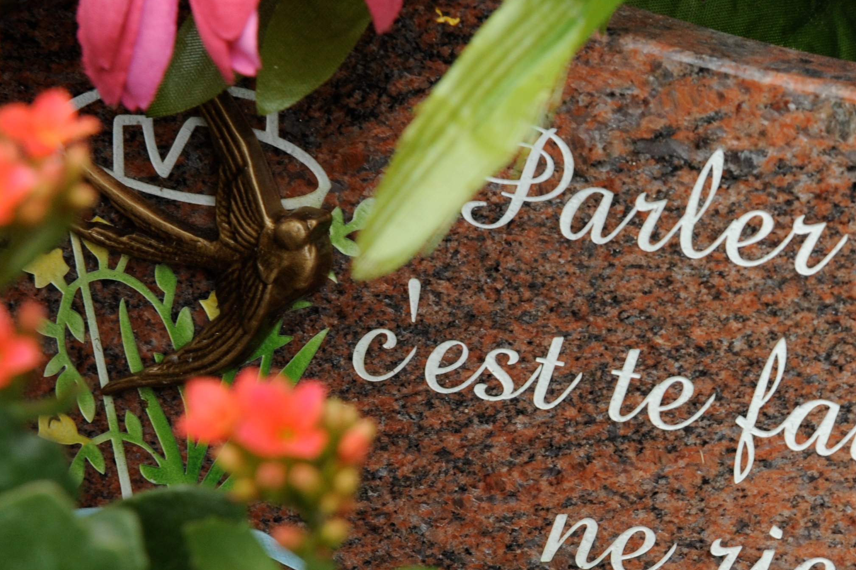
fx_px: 3113
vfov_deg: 10.4
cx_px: 850
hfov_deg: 15.4
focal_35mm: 131
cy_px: 457
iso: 800
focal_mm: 62
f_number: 11
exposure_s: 1/60
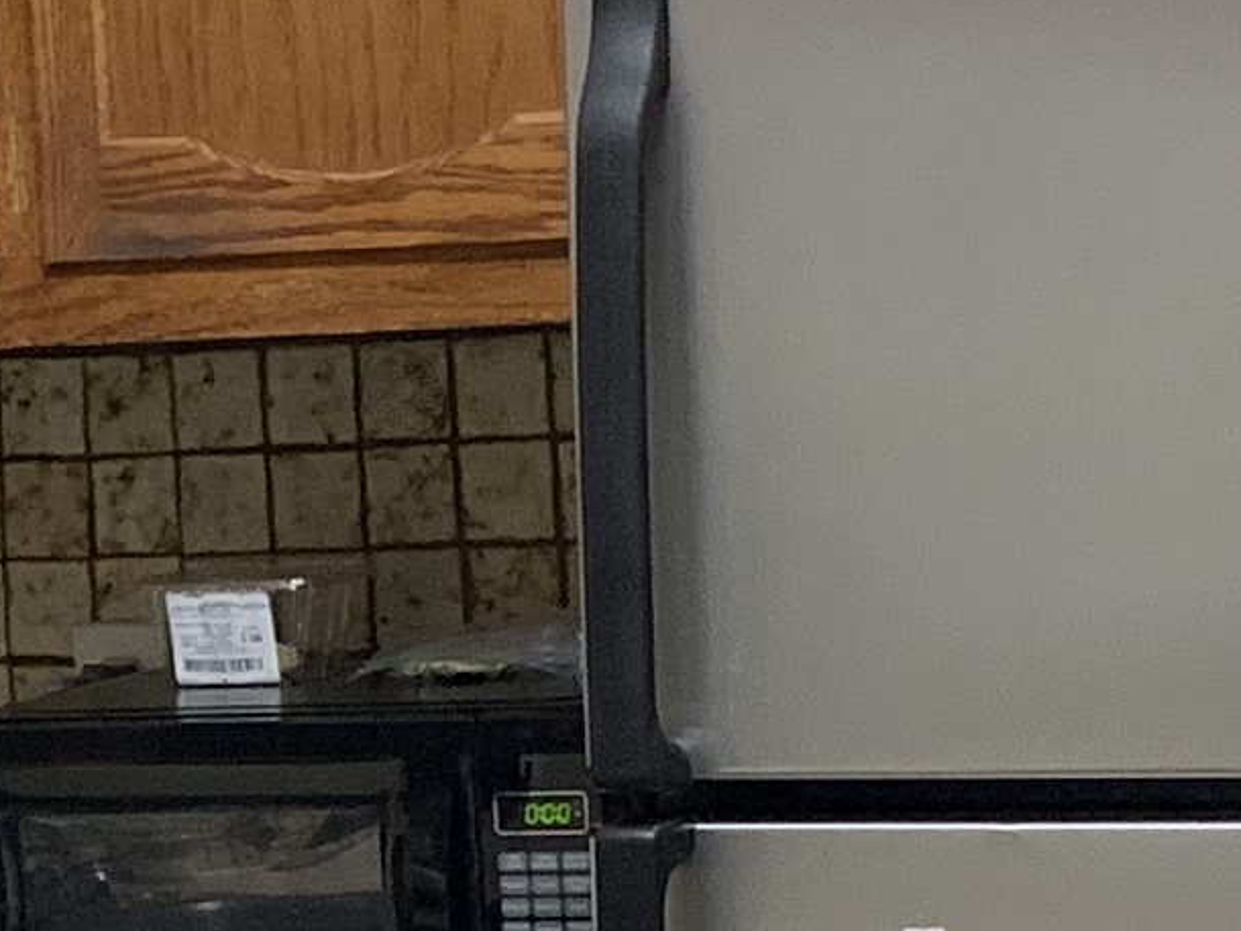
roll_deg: +3.3
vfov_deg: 8.6
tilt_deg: -7.3
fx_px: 6167
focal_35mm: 172
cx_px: 377
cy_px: 1047
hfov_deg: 11.5
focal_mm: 4.25
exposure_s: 1/40
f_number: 1.8
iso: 250
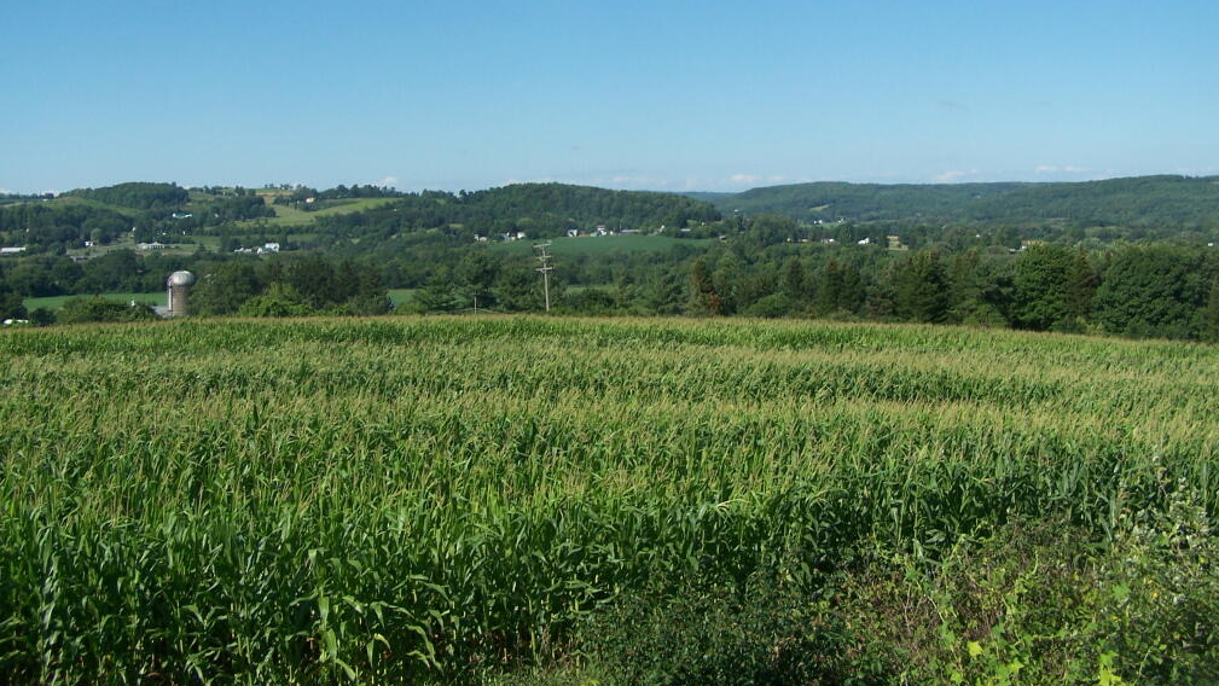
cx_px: 609
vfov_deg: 28.2
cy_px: 227
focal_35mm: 42
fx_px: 1358
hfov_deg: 48.3
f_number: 4
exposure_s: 1/800
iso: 80
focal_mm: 6.3
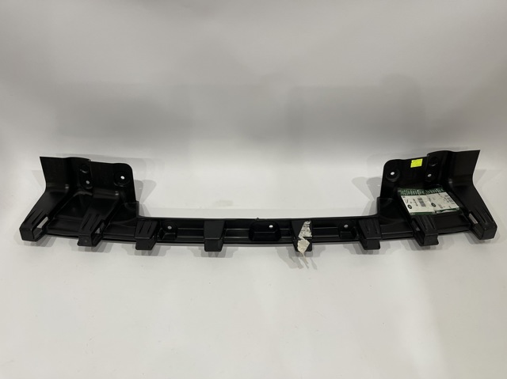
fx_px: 366
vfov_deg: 54.8
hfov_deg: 69.4
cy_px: 190
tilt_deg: -48.8
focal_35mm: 25
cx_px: 254
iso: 100
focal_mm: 5.1
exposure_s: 1/100
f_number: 1.6
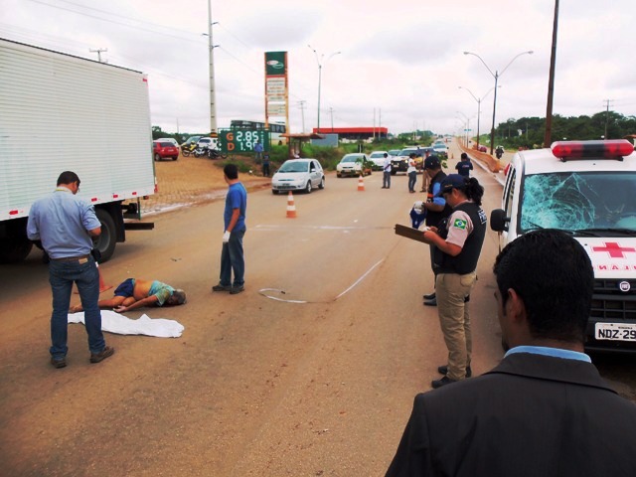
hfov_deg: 61.7
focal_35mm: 29
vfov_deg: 48.2
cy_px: 238
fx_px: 533
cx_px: 318
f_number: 3.4
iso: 80
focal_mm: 5.2
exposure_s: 1/250
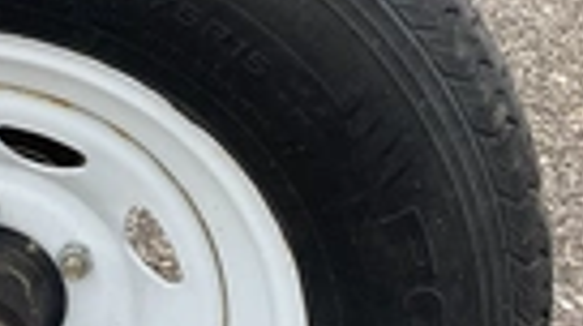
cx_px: 141
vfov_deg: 12.8
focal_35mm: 93
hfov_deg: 22.7
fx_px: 1435
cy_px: 305
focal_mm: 3
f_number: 1.8
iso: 25
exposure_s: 1/739
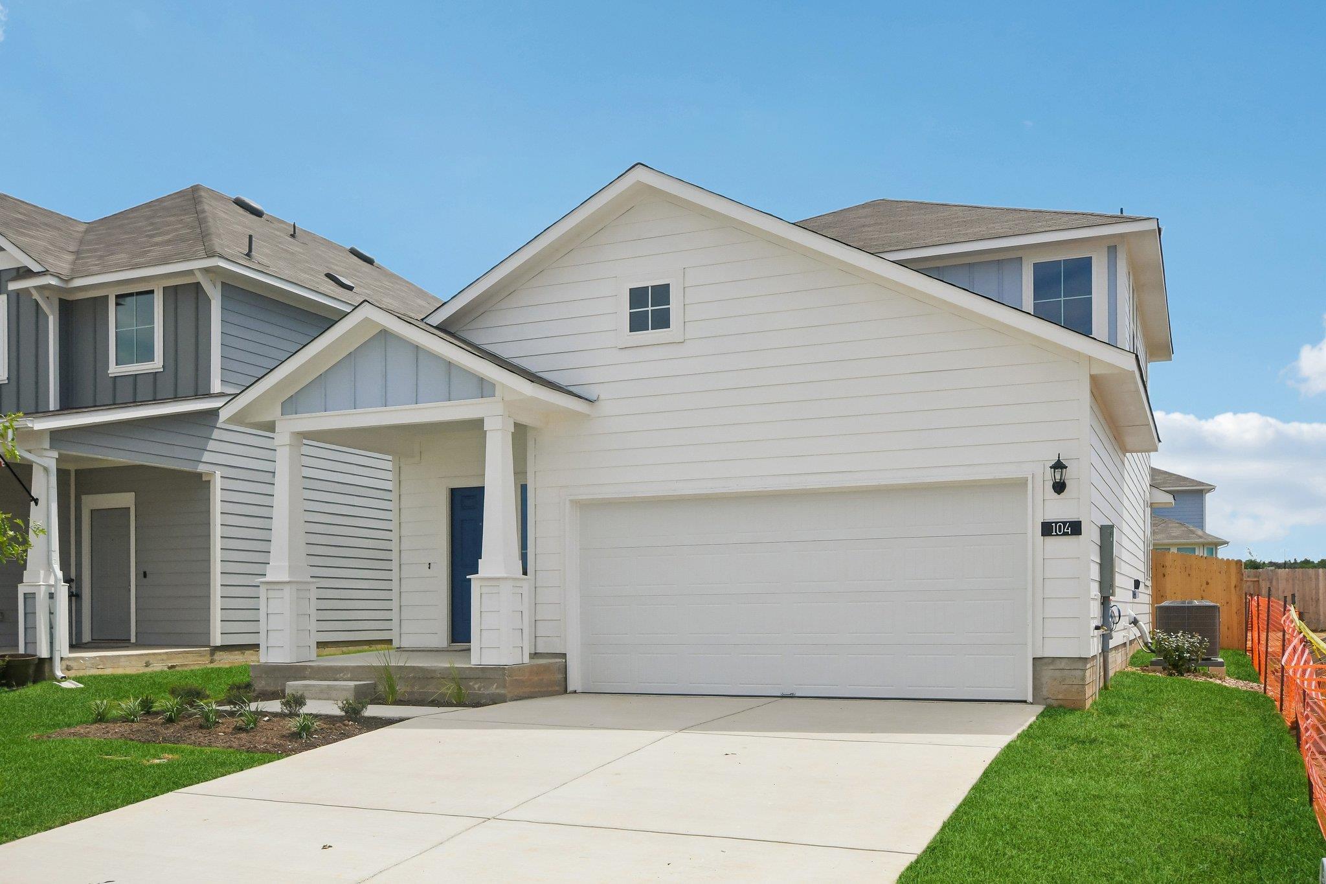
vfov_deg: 43.6
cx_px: 663
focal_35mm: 30
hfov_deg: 61.9
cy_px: 442
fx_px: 1105
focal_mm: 20
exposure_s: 1/4000
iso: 400
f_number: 8
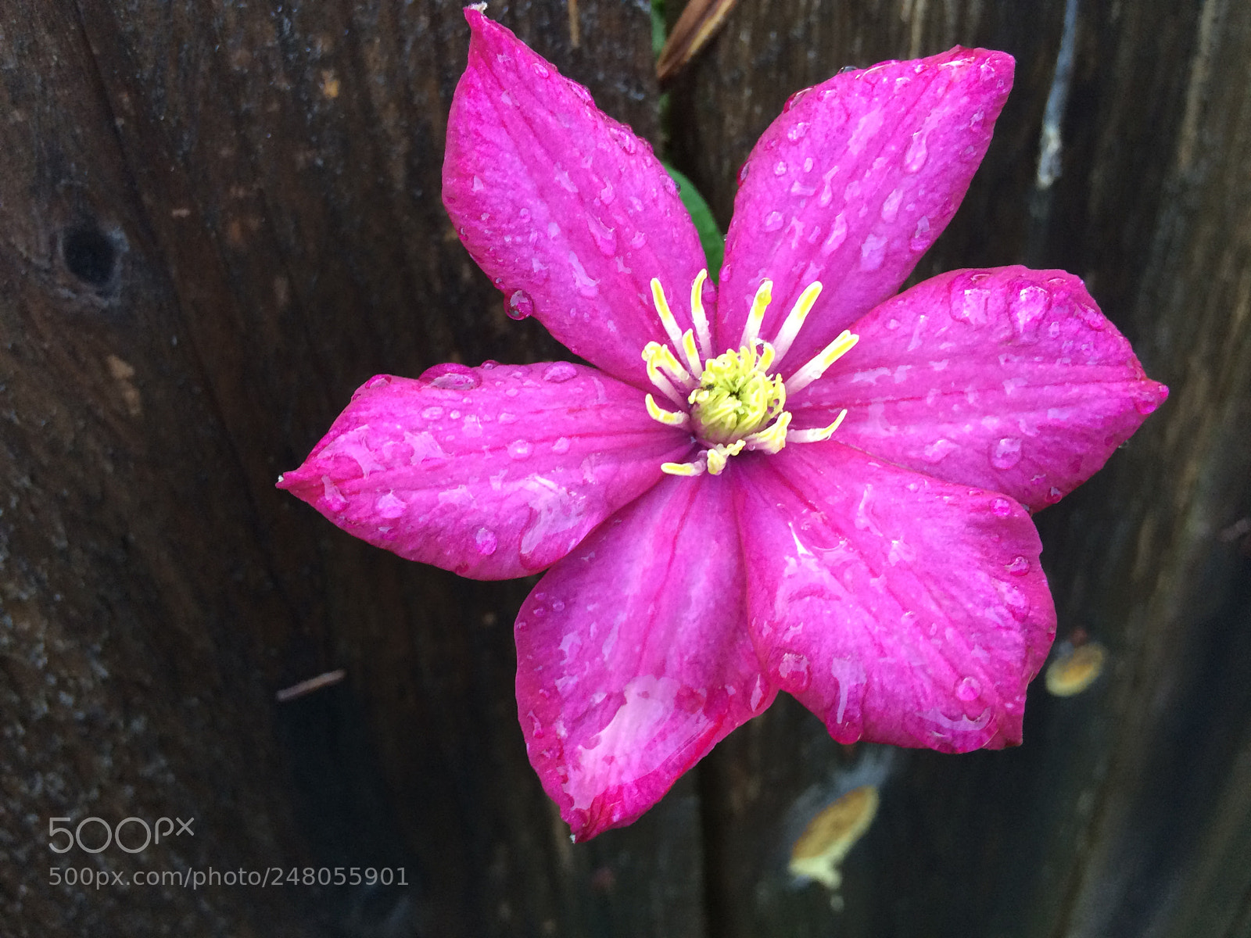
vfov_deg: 48.2
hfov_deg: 61.7
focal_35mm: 29
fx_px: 1048
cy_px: 469
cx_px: 626
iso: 32
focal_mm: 4.15
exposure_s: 1/30
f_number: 2.2
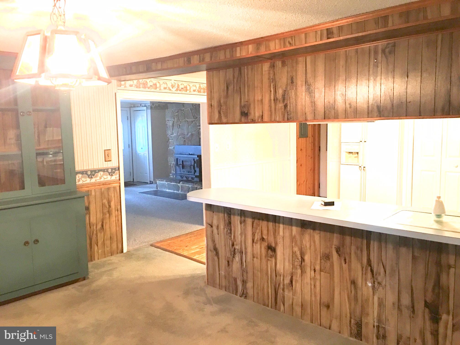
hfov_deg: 61.7
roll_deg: +0.5
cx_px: 230
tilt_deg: -3.8
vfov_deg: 48.2
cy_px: 172
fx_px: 385
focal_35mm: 29
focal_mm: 4.15
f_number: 2.2
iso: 80
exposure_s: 1/10
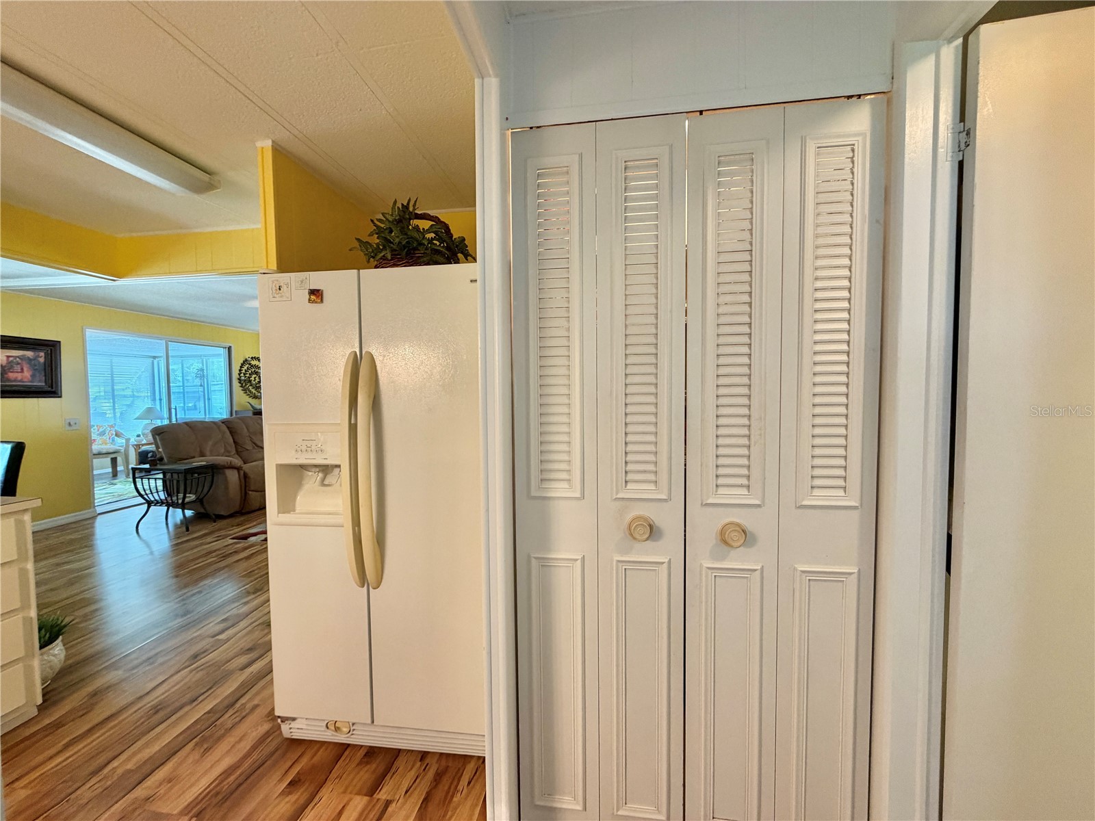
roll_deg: +0.9
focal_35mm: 14
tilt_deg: -2.3
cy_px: 410
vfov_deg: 85.7
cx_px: 548
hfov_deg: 102.1
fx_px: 443
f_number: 2.2
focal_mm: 2.22
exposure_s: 1/60
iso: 250
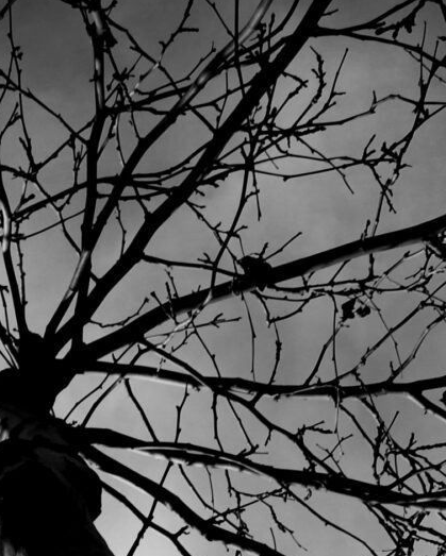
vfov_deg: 13.2
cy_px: 1133
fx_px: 2044
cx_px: 77
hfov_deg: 12.4
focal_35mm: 124
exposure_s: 1/200
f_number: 7.1
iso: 100
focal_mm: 18
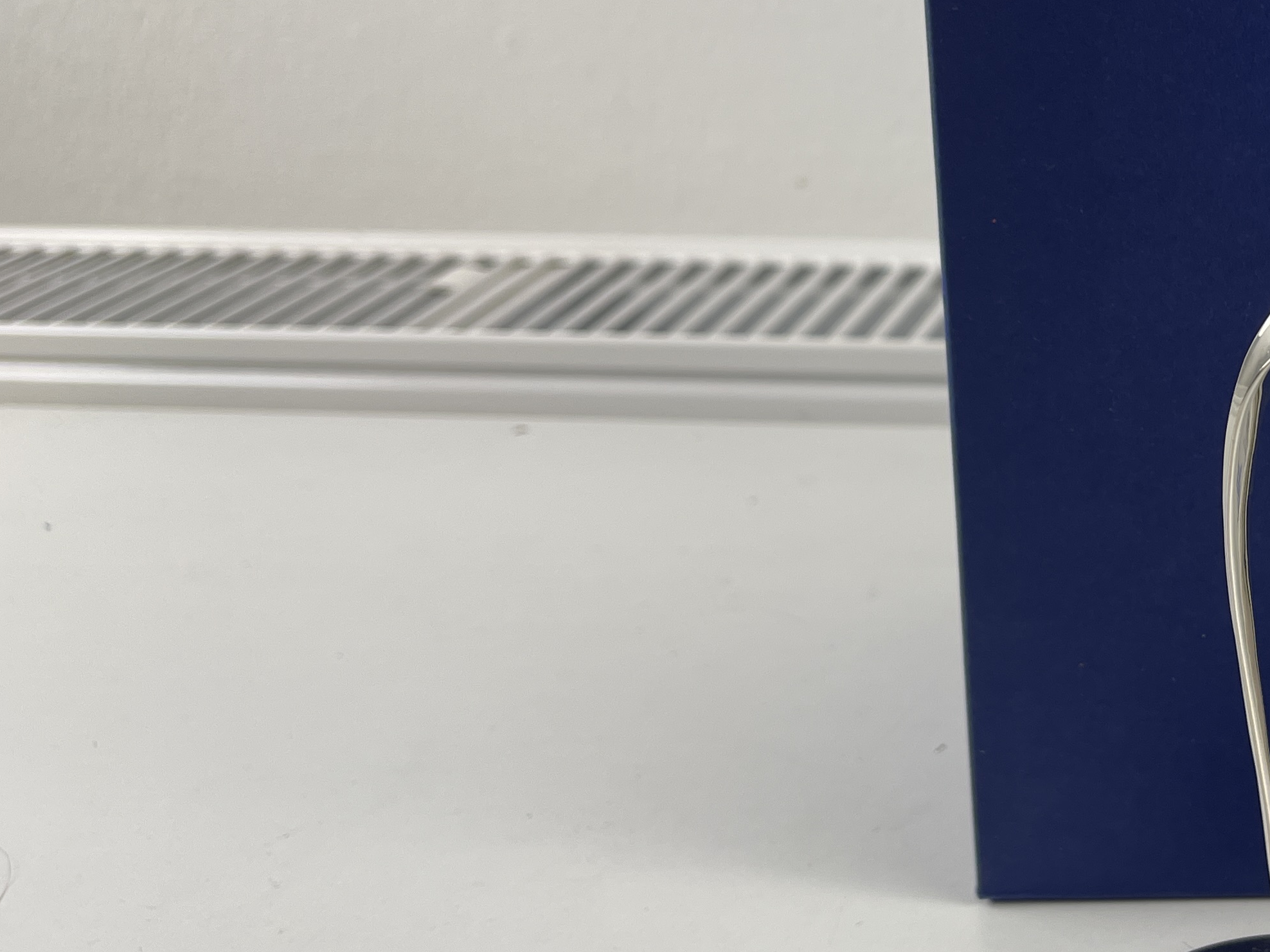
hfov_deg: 33.9
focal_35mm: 51
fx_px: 1871
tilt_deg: -19.6
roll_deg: -0.2
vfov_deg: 28.4
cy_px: 346
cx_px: 1294
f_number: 1.6
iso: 32
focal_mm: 5.1
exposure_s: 1/109
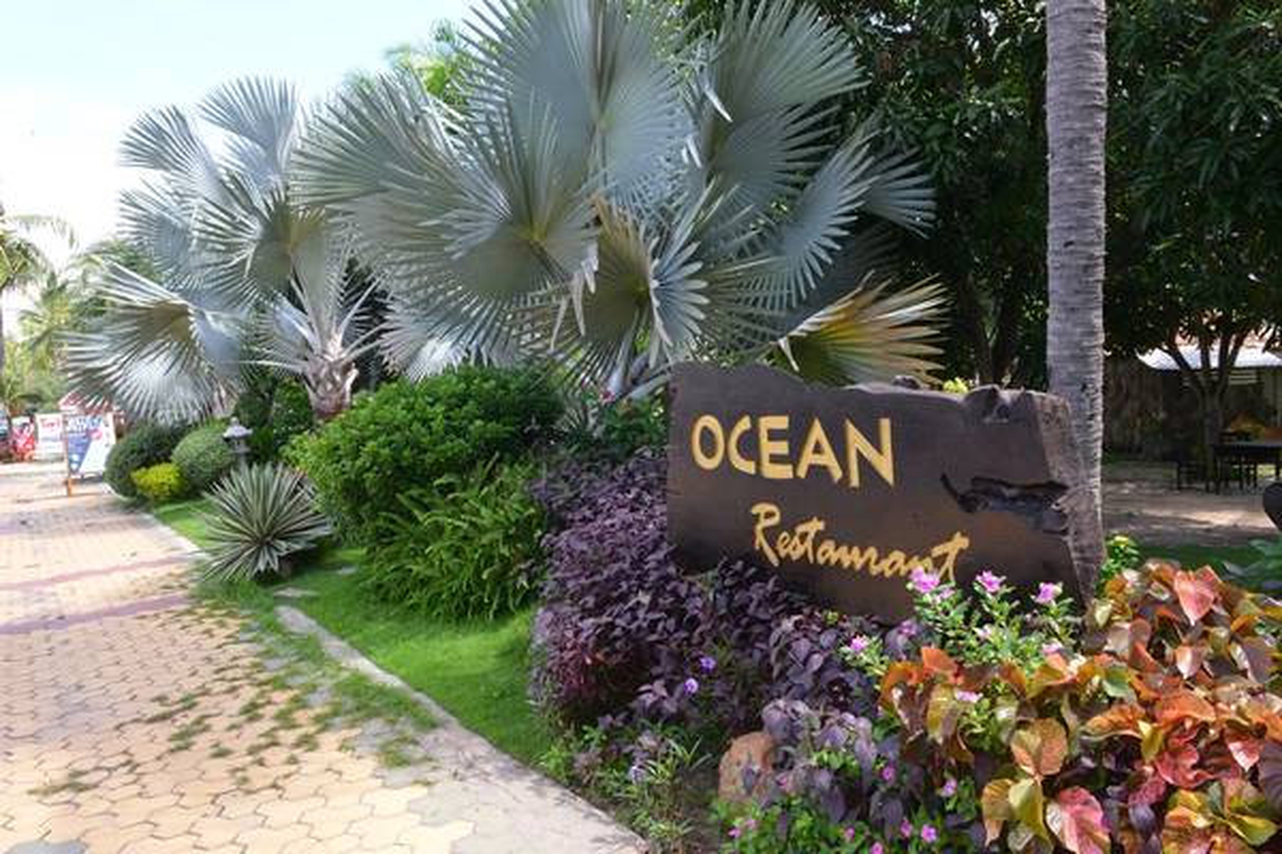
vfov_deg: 53.1
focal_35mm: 24
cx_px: 641
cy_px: 427
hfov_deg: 73.7
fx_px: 855
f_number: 22
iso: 800
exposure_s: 1/50
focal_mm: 24
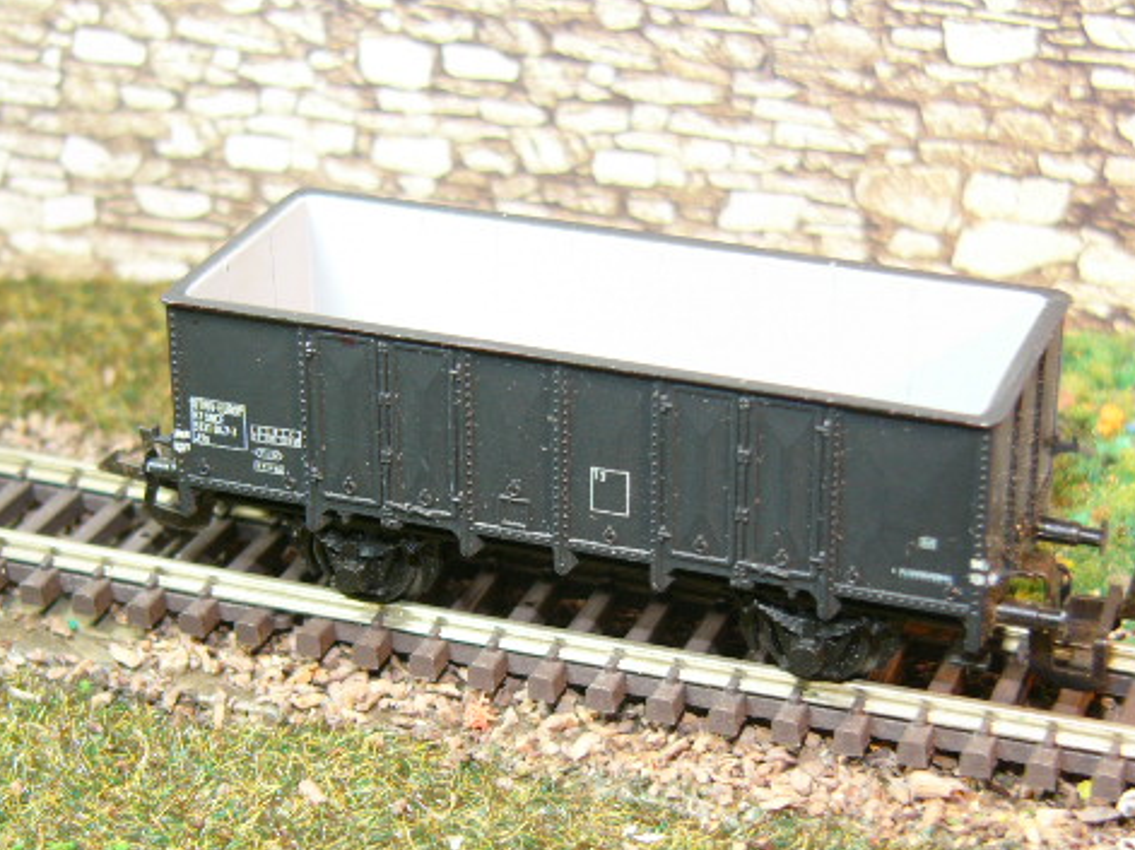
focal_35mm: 91
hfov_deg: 21.5
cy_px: 544
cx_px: 634
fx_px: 2983
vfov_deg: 16.2
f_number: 2.8
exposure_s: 1/30
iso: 50
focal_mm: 11.2
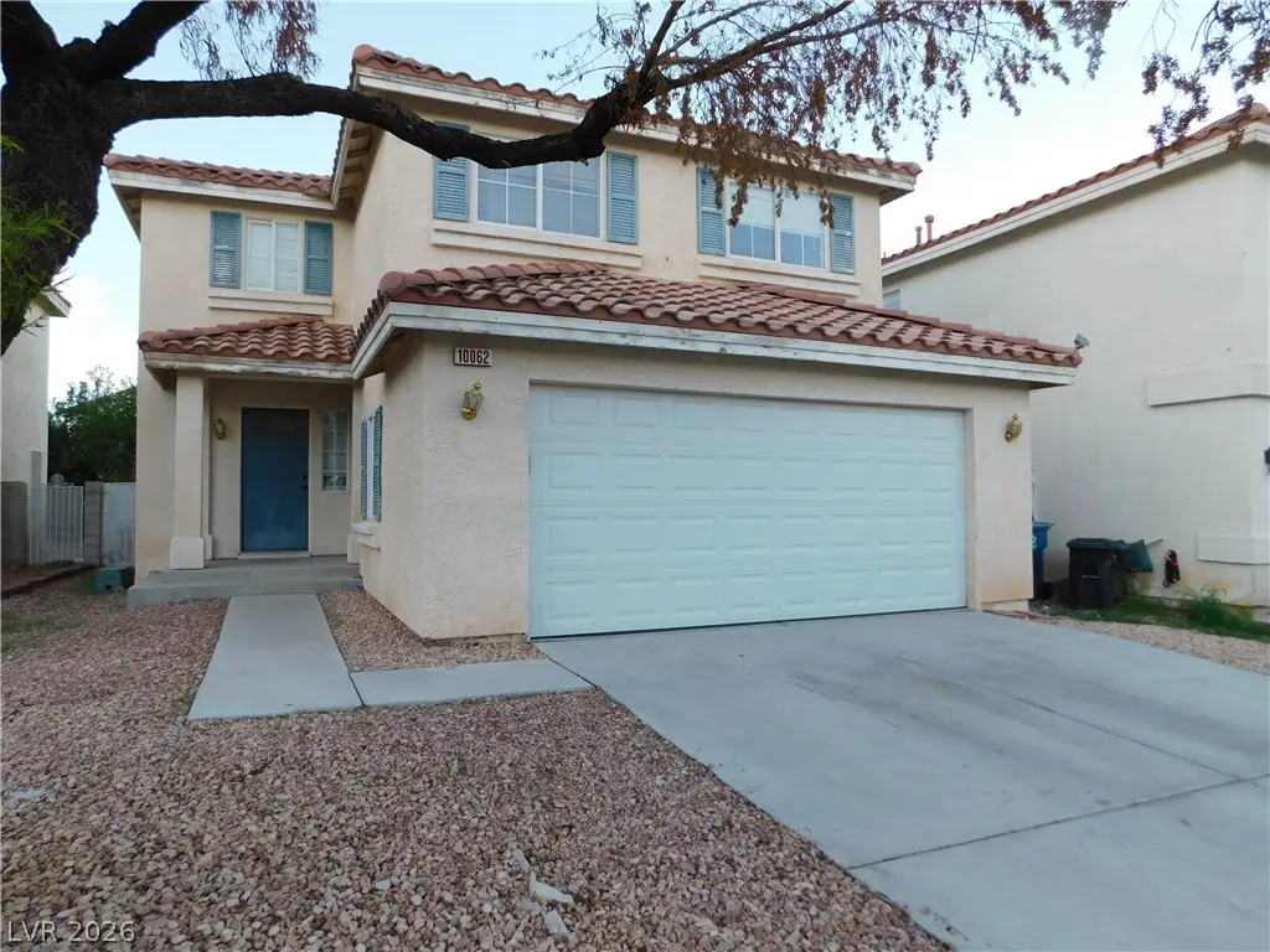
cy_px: 476
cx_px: 635
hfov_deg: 73.9
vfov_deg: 58.9
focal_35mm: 23
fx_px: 844
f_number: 3
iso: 125
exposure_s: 1/200
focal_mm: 4
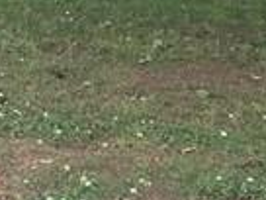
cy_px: -222
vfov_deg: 6.6
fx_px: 1675
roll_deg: -1.9
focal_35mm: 218
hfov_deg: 8.5
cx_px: -289
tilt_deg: -5.9
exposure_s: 1/230
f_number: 2.2
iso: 32
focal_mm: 4.15
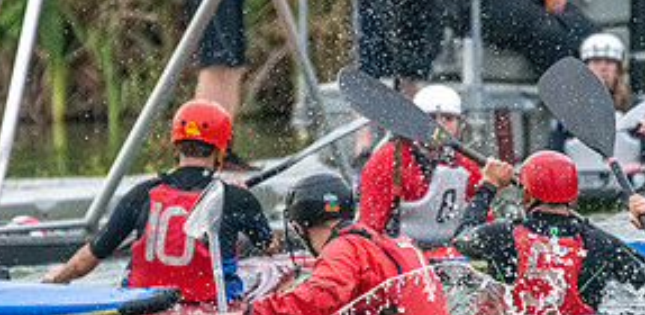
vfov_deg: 1.2
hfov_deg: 2.6
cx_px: 330
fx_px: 14479
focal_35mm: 873
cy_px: 232
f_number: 5.6
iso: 5000
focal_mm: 400
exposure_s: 1/2500
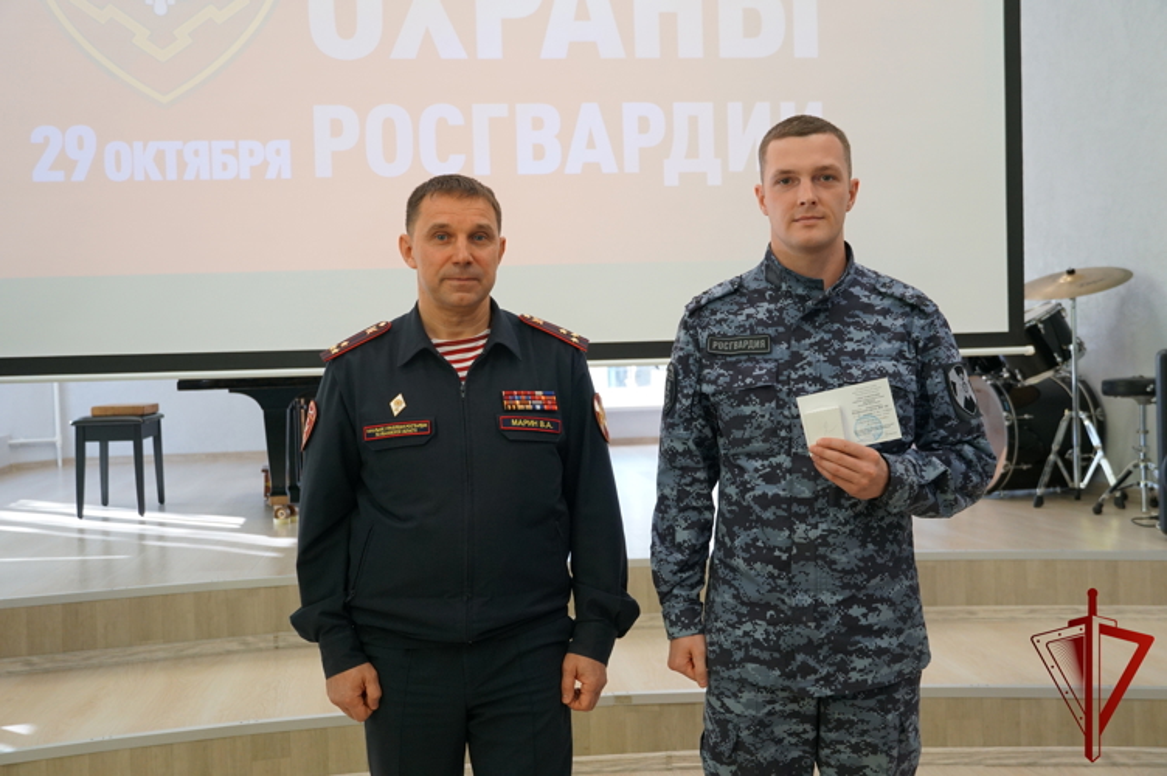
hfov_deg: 49.6
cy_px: 388
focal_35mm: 39
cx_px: 584
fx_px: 1263
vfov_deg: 34.1
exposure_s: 1/160
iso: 1000
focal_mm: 26
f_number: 4
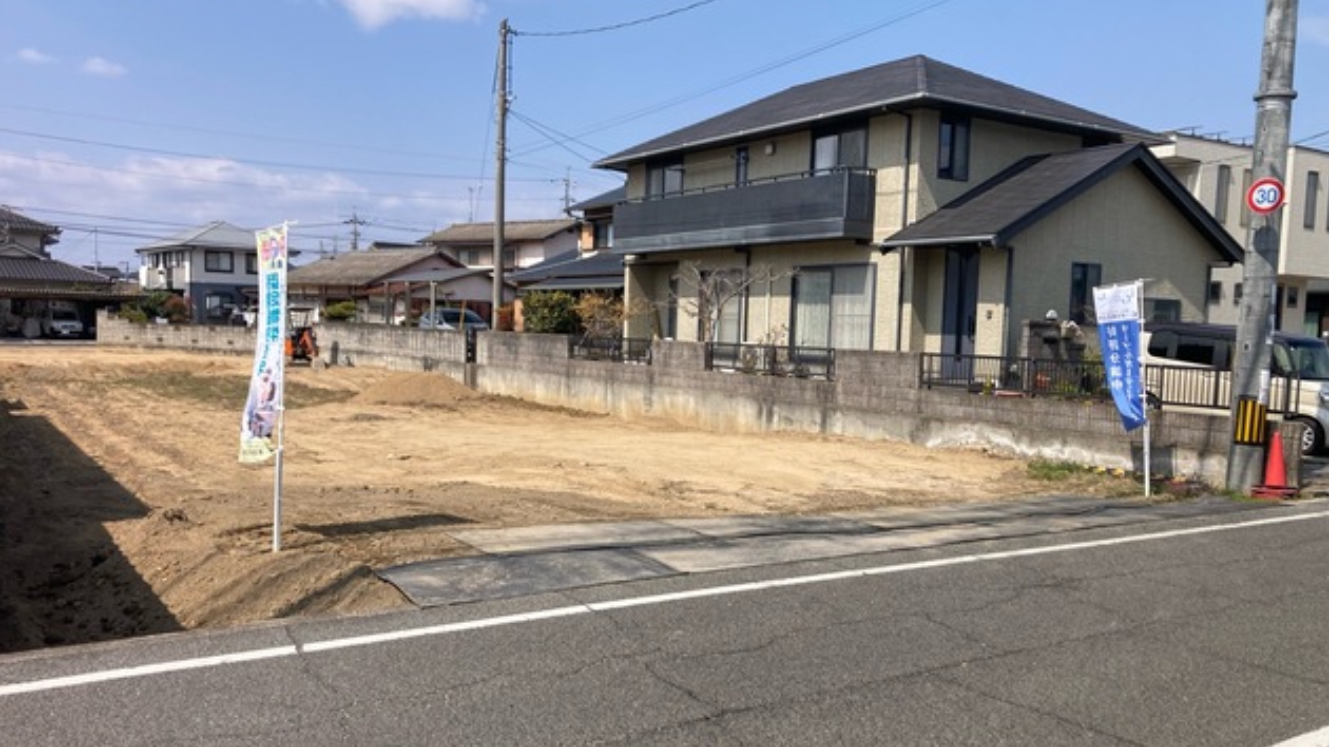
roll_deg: -2.3
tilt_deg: -5.1
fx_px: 1092
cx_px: 658
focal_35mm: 31
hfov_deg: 62.6
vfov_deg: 37.7
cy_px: 422
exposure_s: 1/2433
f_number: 1.8
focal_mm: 3.99
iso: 20
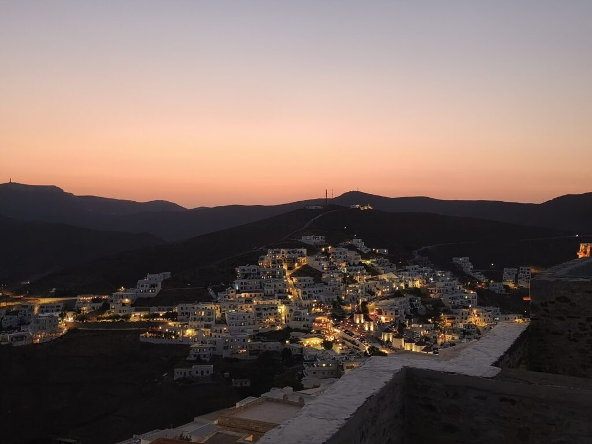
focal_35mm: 35
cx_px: 296
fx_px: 599
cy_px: 222
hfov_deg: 52.6
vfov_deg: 40.7
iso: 1600
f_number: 1.65
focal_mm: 6.18
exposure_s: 1/25
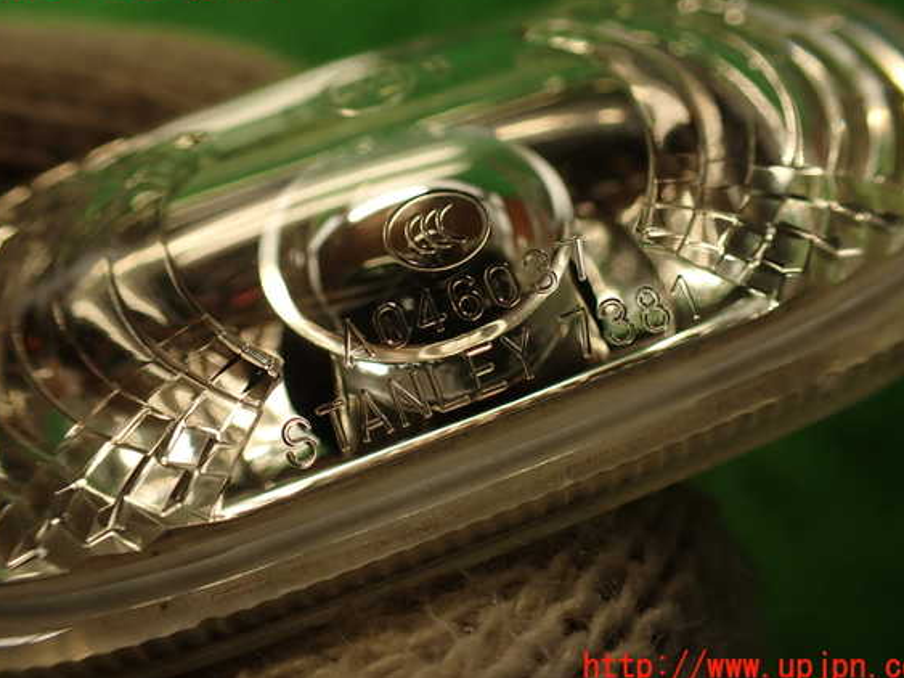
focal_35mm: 32
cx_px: 464
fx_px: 836
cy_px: 326
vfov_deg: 44.1
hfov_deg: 56.8
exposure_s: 1/100
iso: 100
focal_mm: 5.4
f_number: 2.3
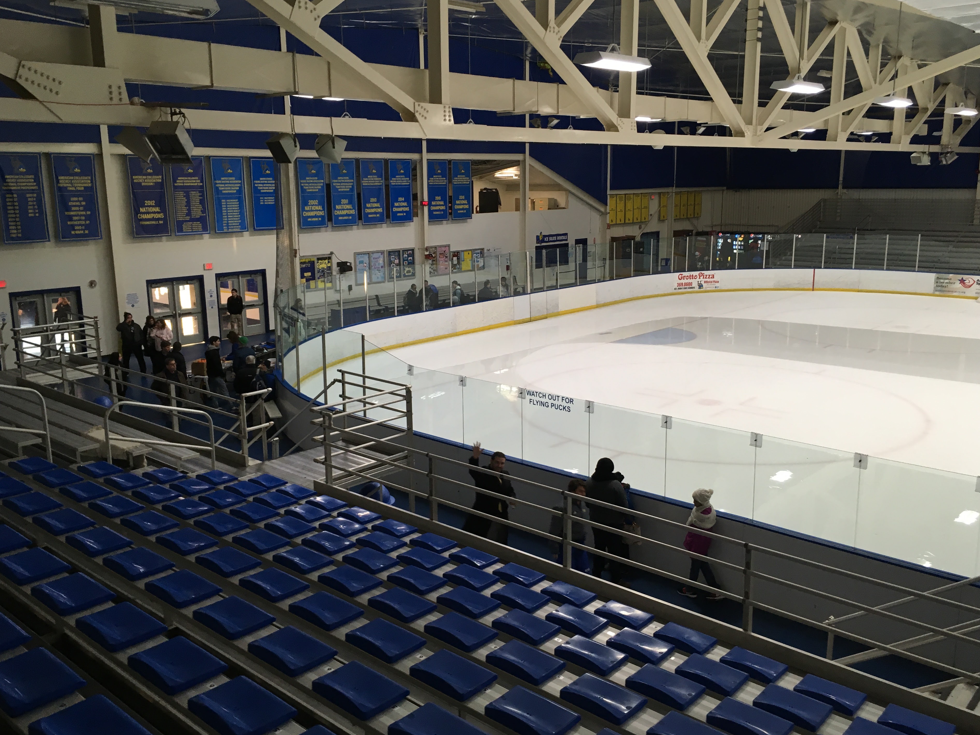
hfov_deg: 58.4
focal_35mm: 31
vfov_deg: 45.4
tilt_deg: -13.8
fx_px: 878
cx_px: 490
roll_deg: +1.3
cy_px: 363
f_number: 2.2
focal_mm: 4.15
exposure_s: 1/30
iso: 50
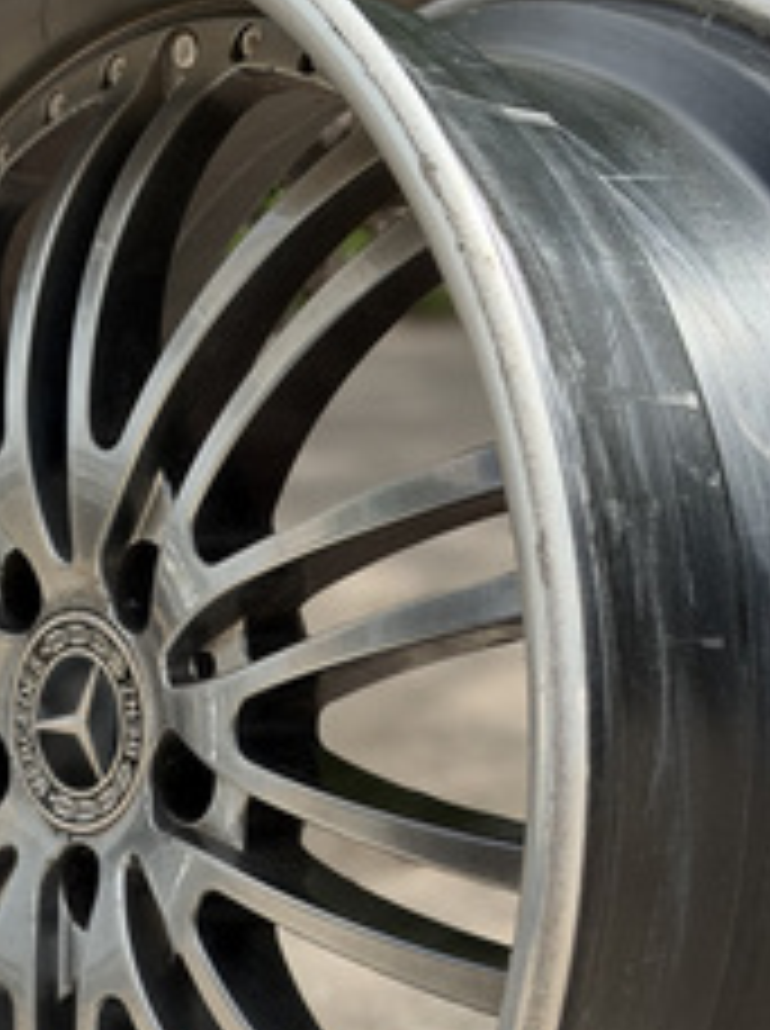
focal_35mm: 105
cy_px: 855
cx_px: 322
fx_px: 3123
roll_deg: +1.4
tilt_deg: -14.6
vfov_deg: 18.5
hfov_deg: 14.1
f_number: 1.78
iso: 100
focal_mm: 6.76
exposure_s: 1/3226
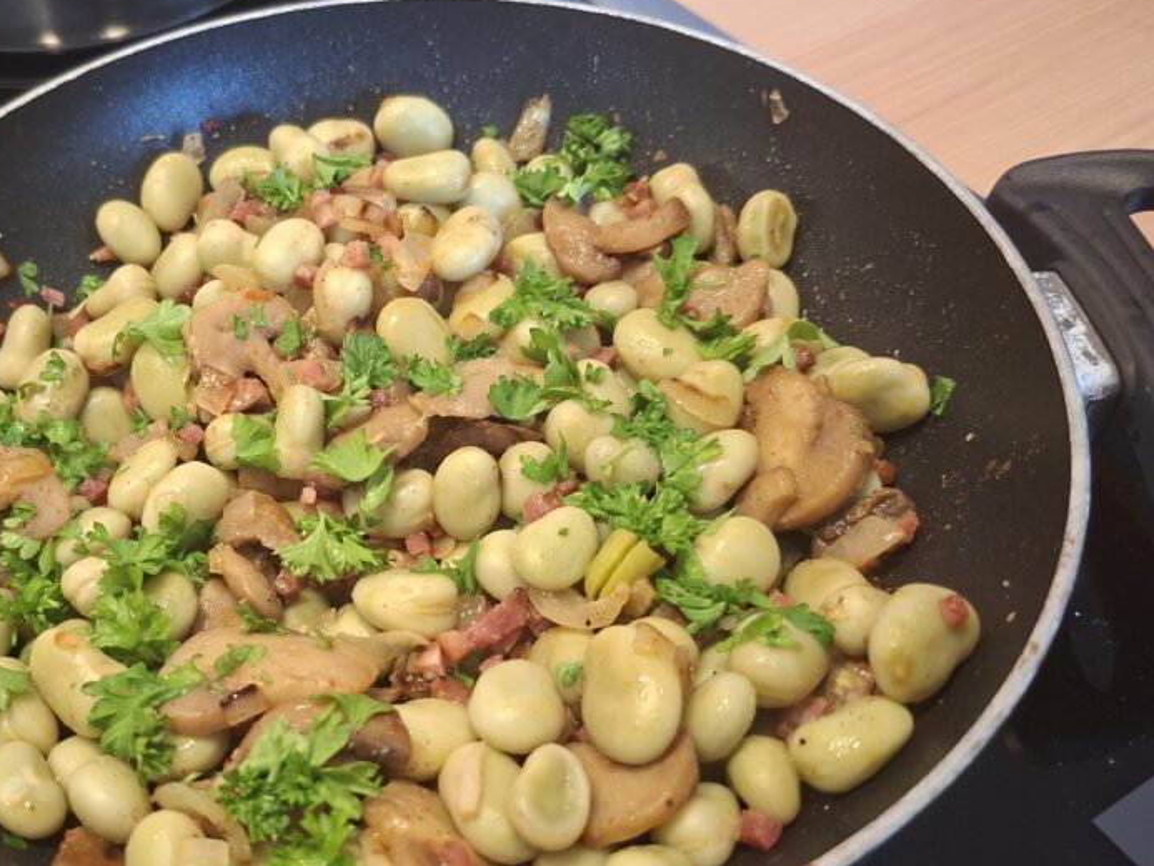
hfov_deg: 52.2
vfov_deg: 41.8
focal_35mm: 34
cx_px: 330
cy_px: 455
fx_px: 1134
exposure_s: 1/33
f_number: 1.8
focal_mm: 5.54
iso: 320
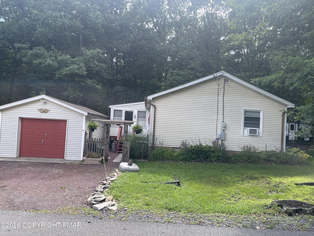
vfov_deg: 53.1
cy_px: 118
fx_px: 236
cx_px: 157
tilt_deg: +0.0
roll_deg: -2.3
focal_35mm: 26
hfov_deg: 67.3
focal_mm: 4.2
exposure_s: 1/754
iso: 32
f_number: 1.6
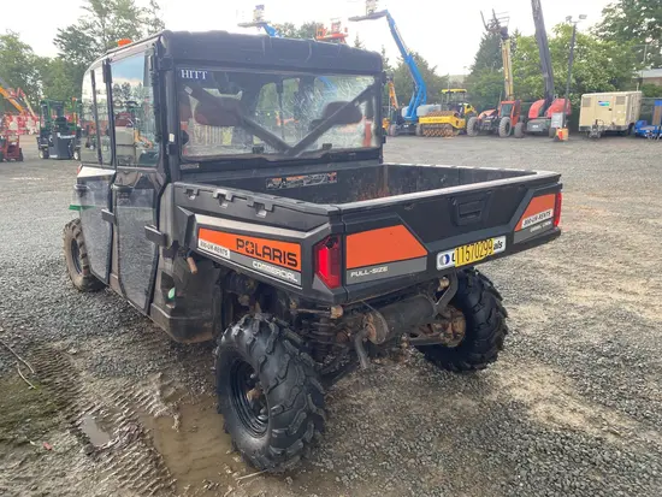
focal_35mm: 26
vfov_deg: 53.1
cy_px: 248
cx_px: 331
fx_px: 497
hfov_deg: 67.3
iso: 50
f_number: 1.8
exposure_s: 1/121
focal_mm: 4.25
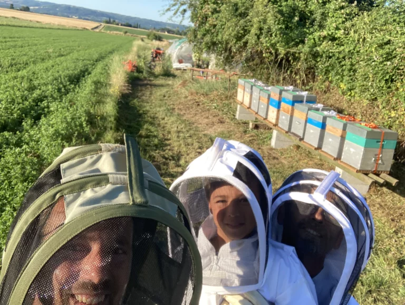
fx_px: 375
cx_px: 202
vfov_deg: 44.2
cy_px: 152
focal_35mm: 32
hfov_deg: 56.8
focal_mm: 2.9
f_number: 2.2
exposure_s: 1/165
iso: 20
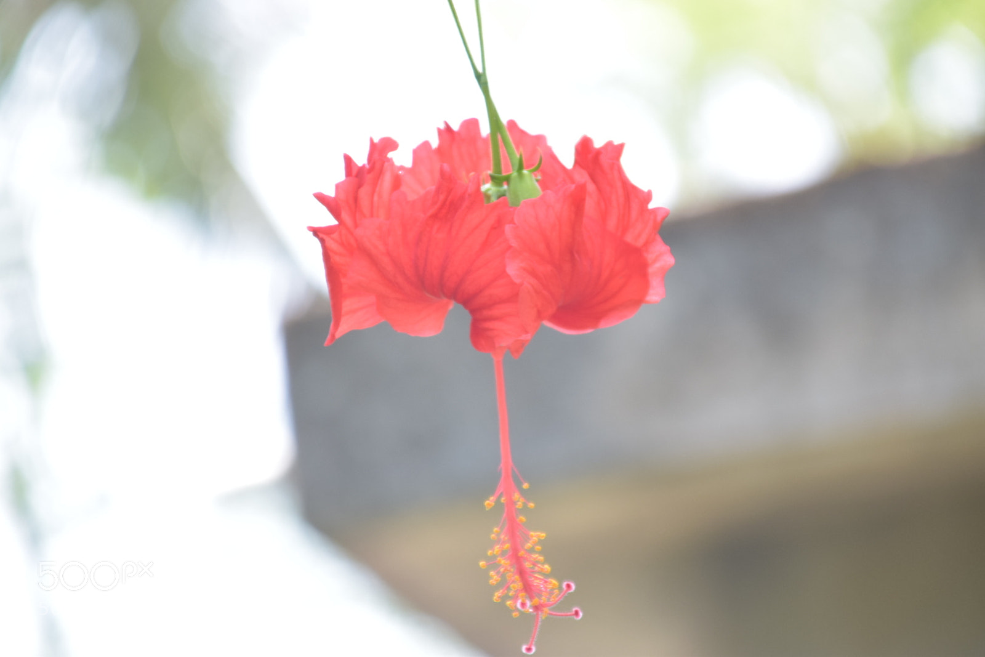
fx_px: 8208
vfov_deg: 4.6
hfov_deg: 6.9
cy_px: 328
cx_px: 492
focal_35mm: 300
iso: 500
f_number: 6.3
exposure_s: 1/160
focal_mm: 200
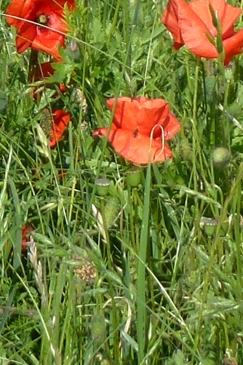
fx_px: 2532
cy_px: -163
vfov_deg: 8.1
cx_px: 111
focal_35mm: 250
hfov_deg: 5.5
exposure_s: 1/1000
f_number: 3.9
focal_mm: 7.4
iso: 100
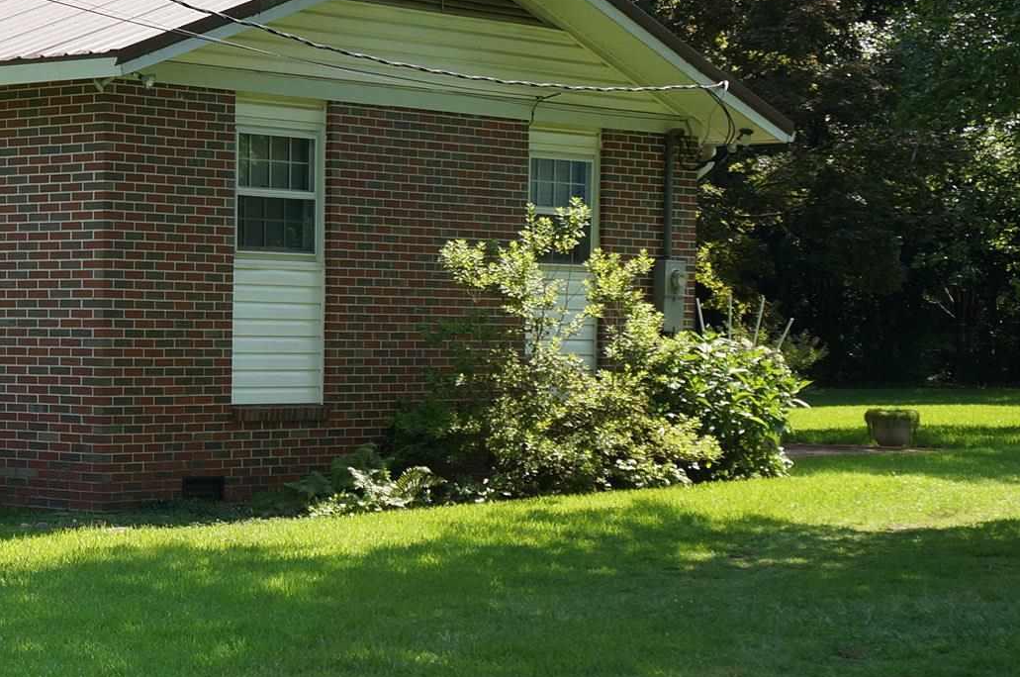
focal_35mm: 96
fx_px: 2721
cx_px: -88
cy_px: 425
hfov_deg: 20.3
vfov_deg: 14.2
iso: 100
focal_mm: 27
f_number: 5
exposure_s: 1/250
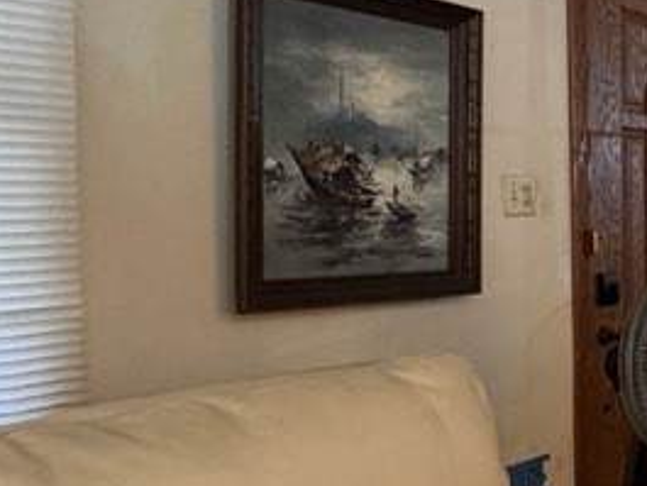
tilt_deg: -2.1
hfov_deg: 22.8
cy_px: 239
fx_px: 1010
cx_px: 1123
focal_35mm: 54
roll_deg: -0.4
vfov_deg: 27.1
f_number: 2.2
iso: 640
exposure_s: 1/60
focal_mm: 2.22
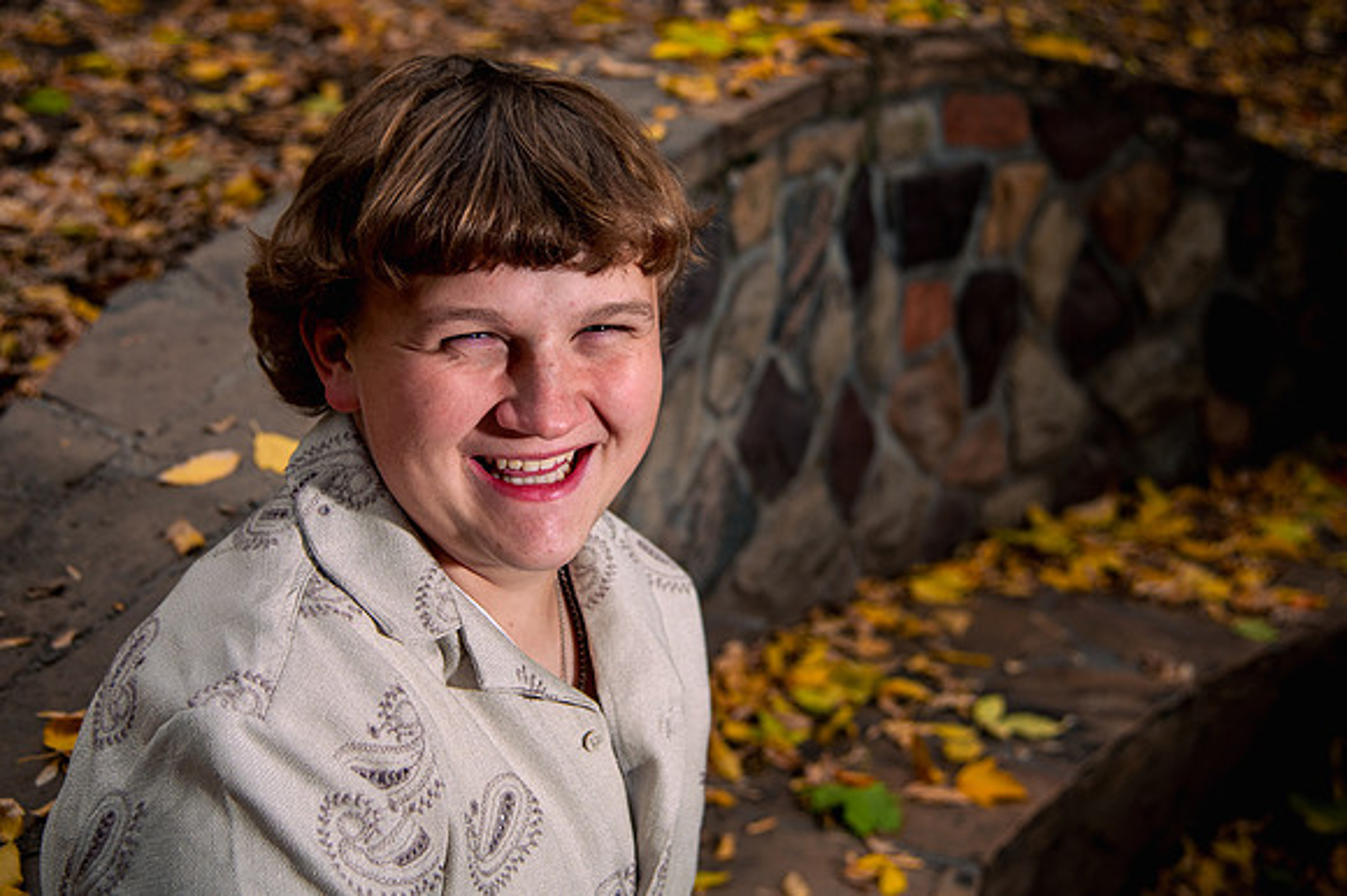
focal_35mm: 58
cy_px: 335
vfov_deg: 23.4
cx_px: 632
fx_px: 2156
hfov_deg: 34.7
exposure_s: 1/160
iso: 640
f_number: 4
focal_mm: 46
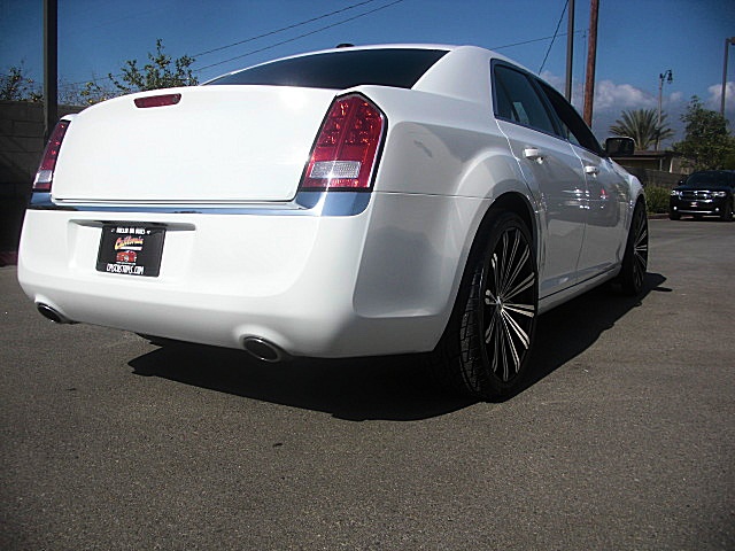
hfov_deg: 51.4
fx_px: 764
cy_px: 276
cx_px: 368
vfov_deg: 39.7
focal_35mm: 36
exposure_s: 1/250
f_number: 7.9
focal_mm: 6.3
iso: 50
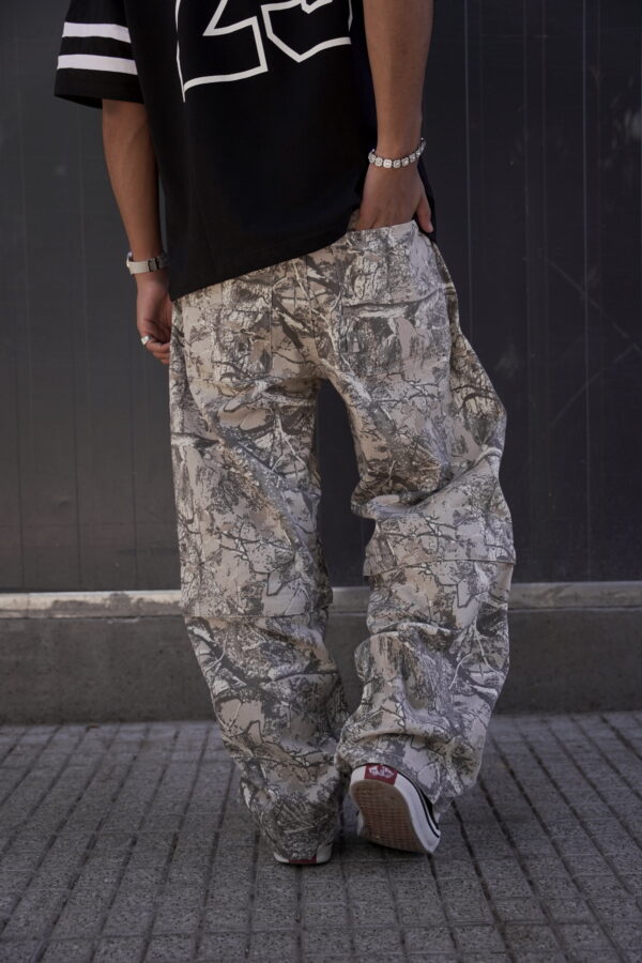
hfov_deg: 35.1
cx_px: 321
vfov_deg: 50.7
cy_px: 482
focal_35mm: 38
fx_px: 1016
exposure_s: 1/2000
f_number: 2.8
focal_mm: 38
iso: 1250
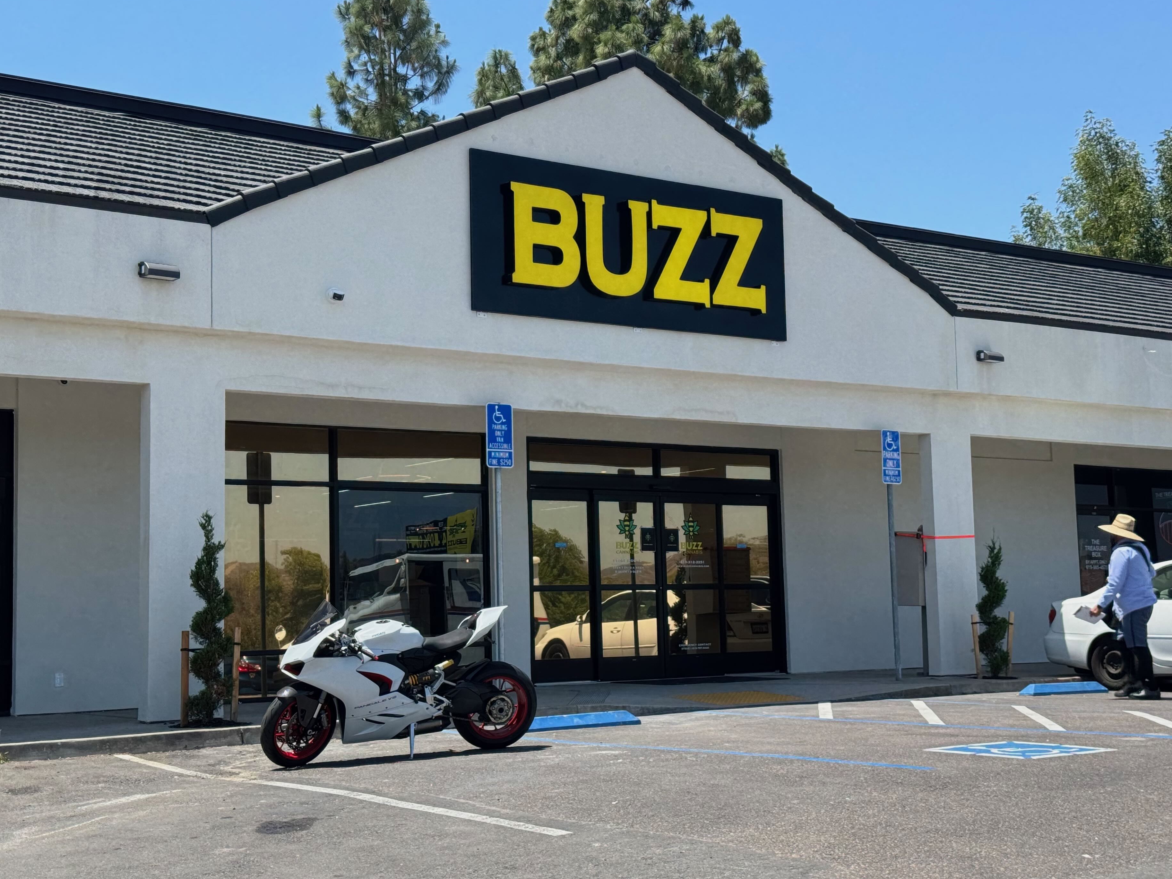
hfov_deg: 36.2
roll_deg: +1.4
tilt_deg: +5.6
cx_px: 600
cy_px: 445
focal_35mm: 53
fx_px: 1794
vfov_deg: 27.5
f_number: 1.78
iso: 64
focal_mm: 6.76
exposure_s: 1/2833
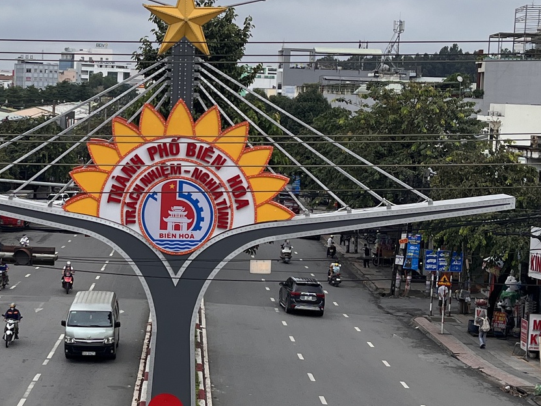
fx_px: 1250
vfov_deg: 18.4
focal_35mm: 80
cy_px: 164
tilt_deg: -4.4
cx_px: 95
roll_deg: -2.6
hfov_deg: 24.0
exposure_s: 1/2632
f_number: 1.6
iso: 50
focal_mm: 5.1
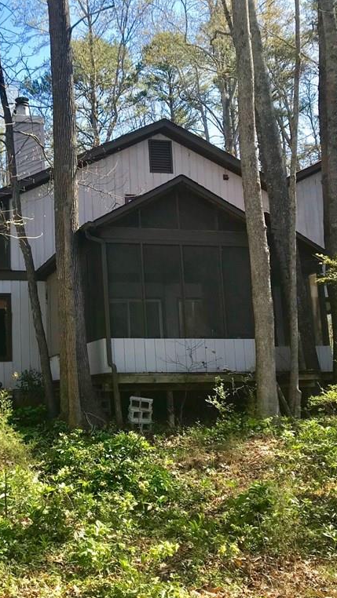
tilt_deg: +8.3
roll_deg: +1.4
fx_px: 651
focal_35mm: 41
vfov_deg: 49.4
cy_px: 298
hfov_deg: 28.2
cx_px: 53
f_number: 1.8
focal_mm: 3.99
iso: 20
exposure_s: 1/538
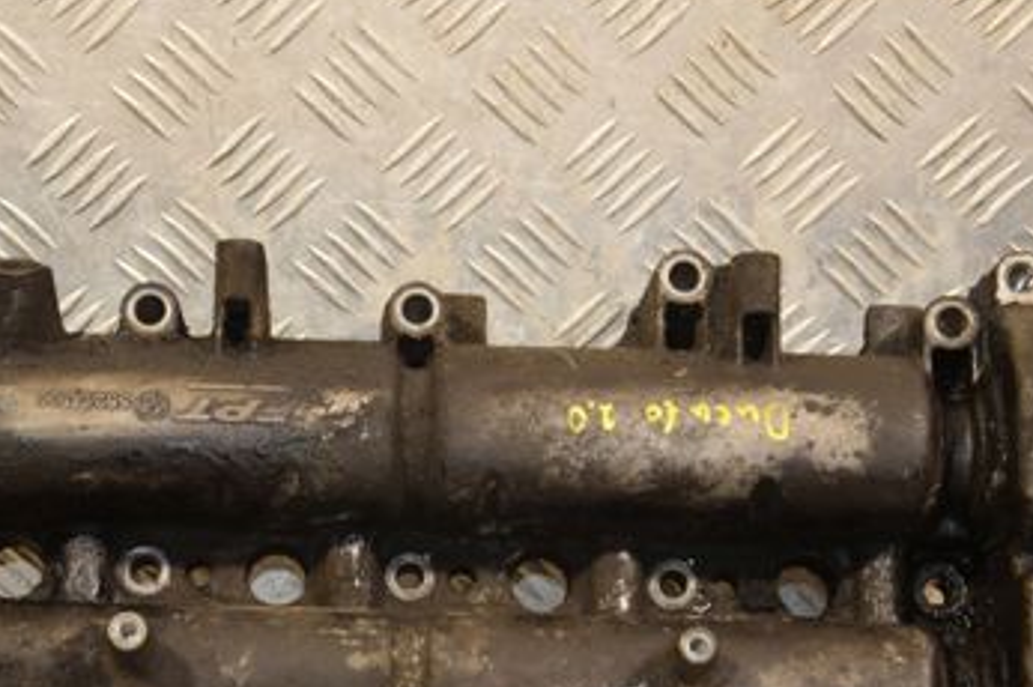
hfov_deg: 18.4
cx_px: 400
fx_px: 3182
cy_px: 547
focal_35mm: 111
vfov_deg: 12.3
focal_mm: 40
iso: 800
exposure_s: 1/125
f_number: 4.8
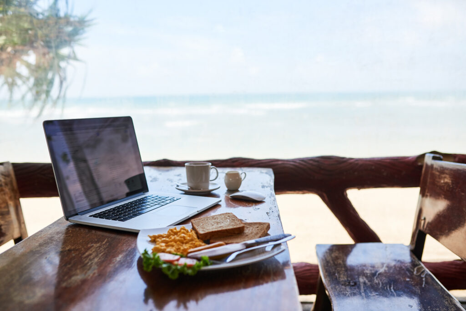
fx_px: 453
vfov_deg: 37.9
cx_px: 233
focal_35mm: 35
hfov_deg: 54.4
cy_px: 156
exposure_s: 1/1600
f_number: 2.8
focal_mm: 35
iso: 200
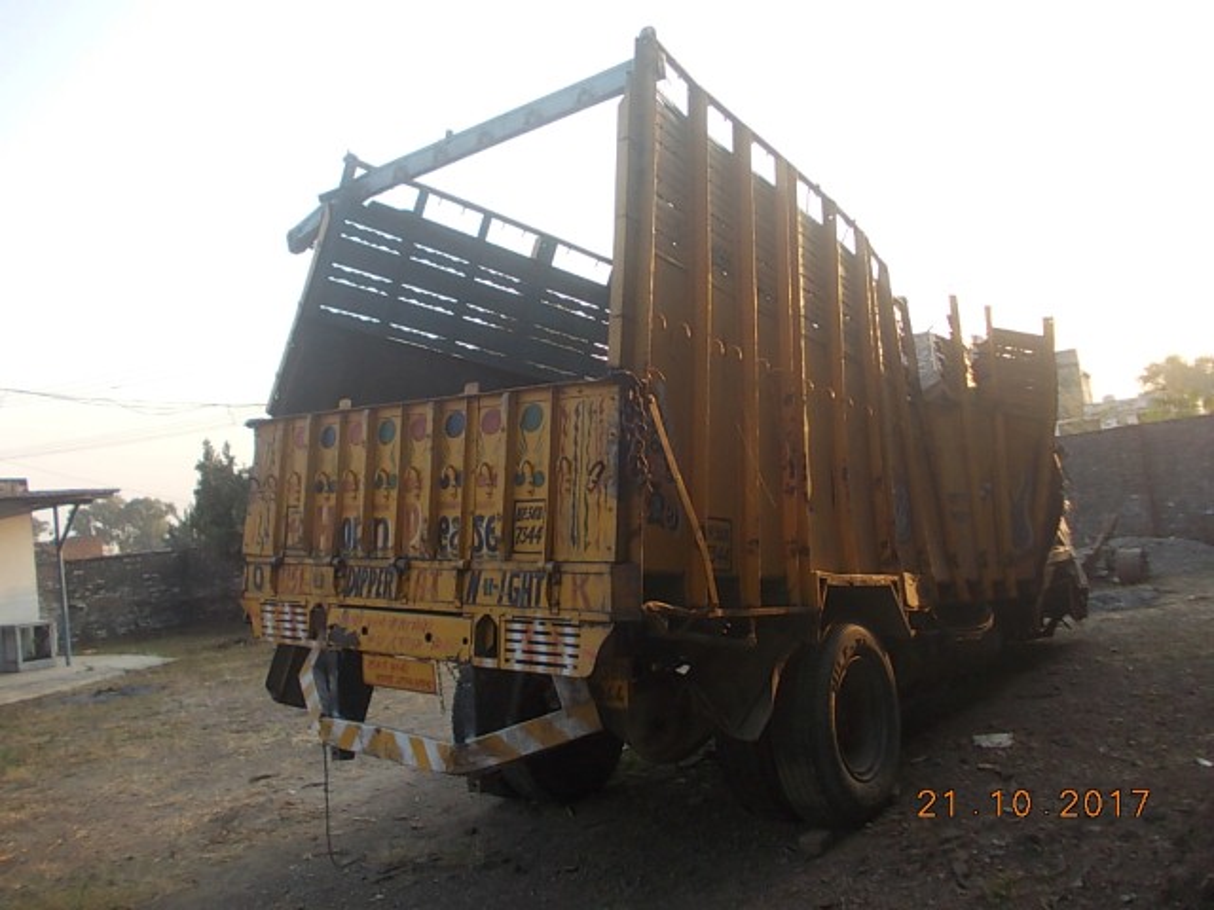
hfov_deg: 63.4
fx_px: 982
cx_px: 607
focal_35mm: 28
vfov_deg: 49.7
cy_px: 455
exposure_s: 1/200
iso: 80
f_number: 2.7
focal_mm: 4
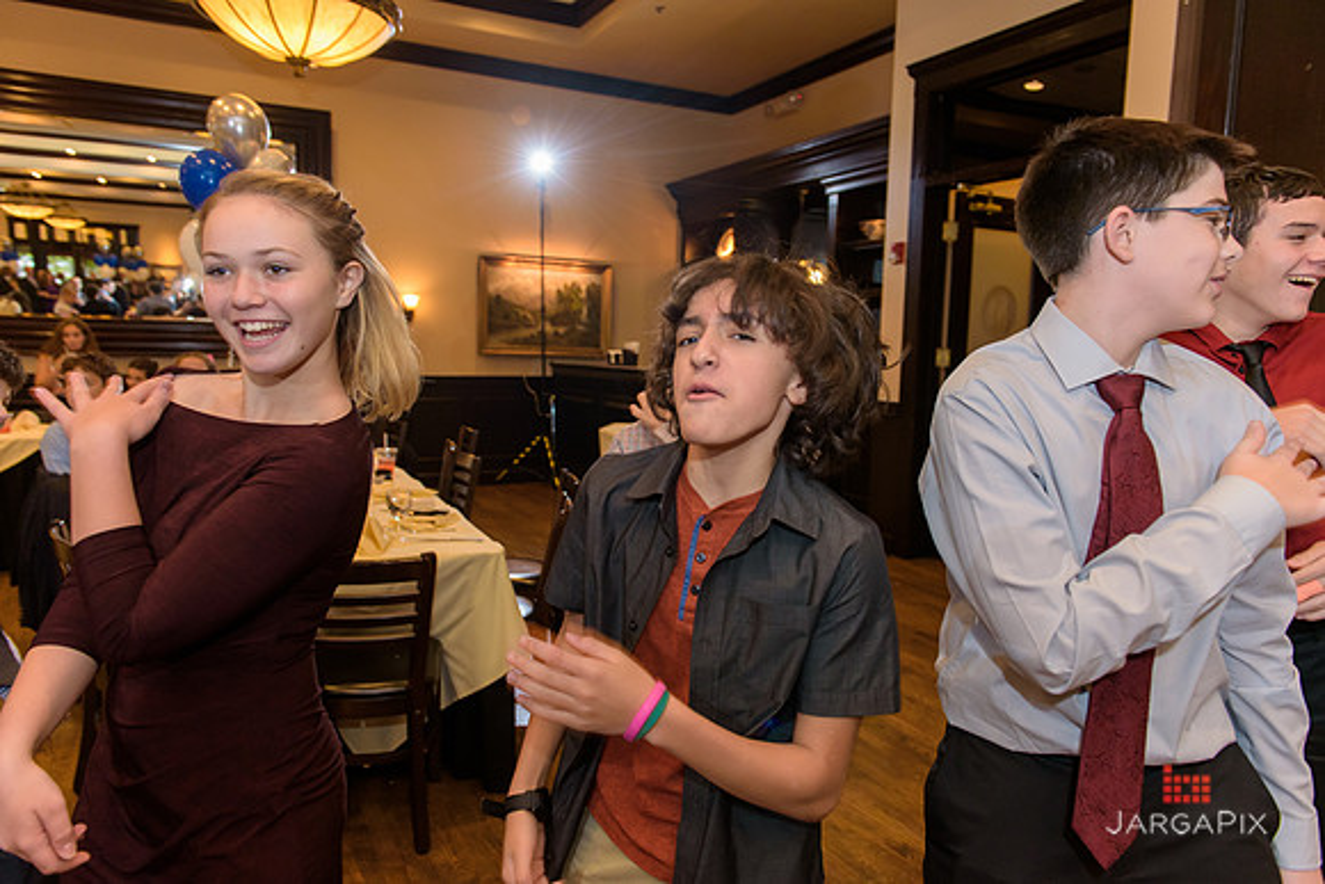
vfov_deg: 53.2
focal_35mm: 24
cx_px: 662
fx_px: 883
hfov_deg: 73.7
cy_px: 442
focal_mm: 24
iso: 1600
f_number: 3.2
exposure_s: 1/125
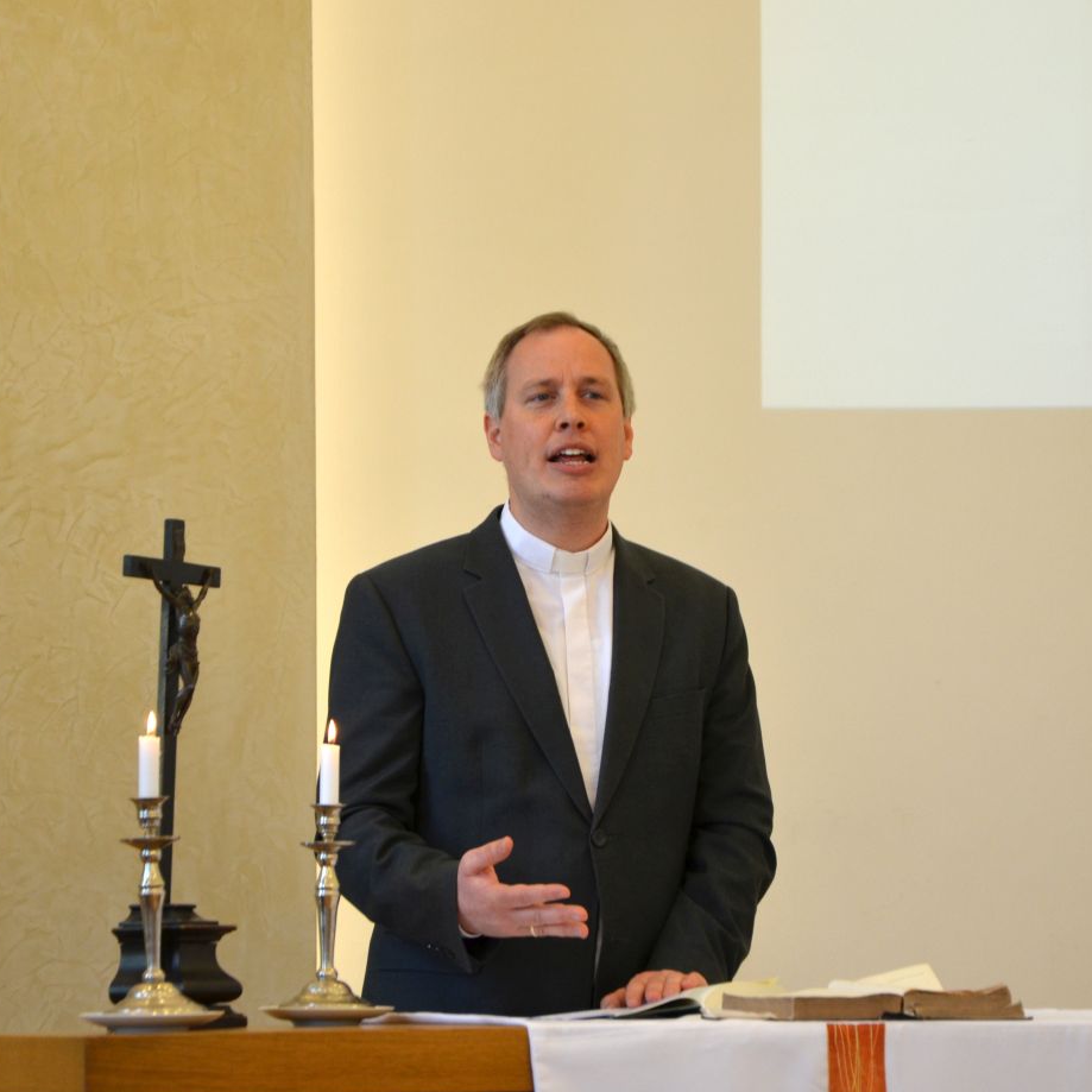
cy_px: 550
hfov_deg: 10.6
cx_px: 567
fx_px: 5876
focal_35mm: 165
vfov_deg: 10.6
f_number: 5.6
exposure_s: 1/100
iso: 400
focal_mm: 85
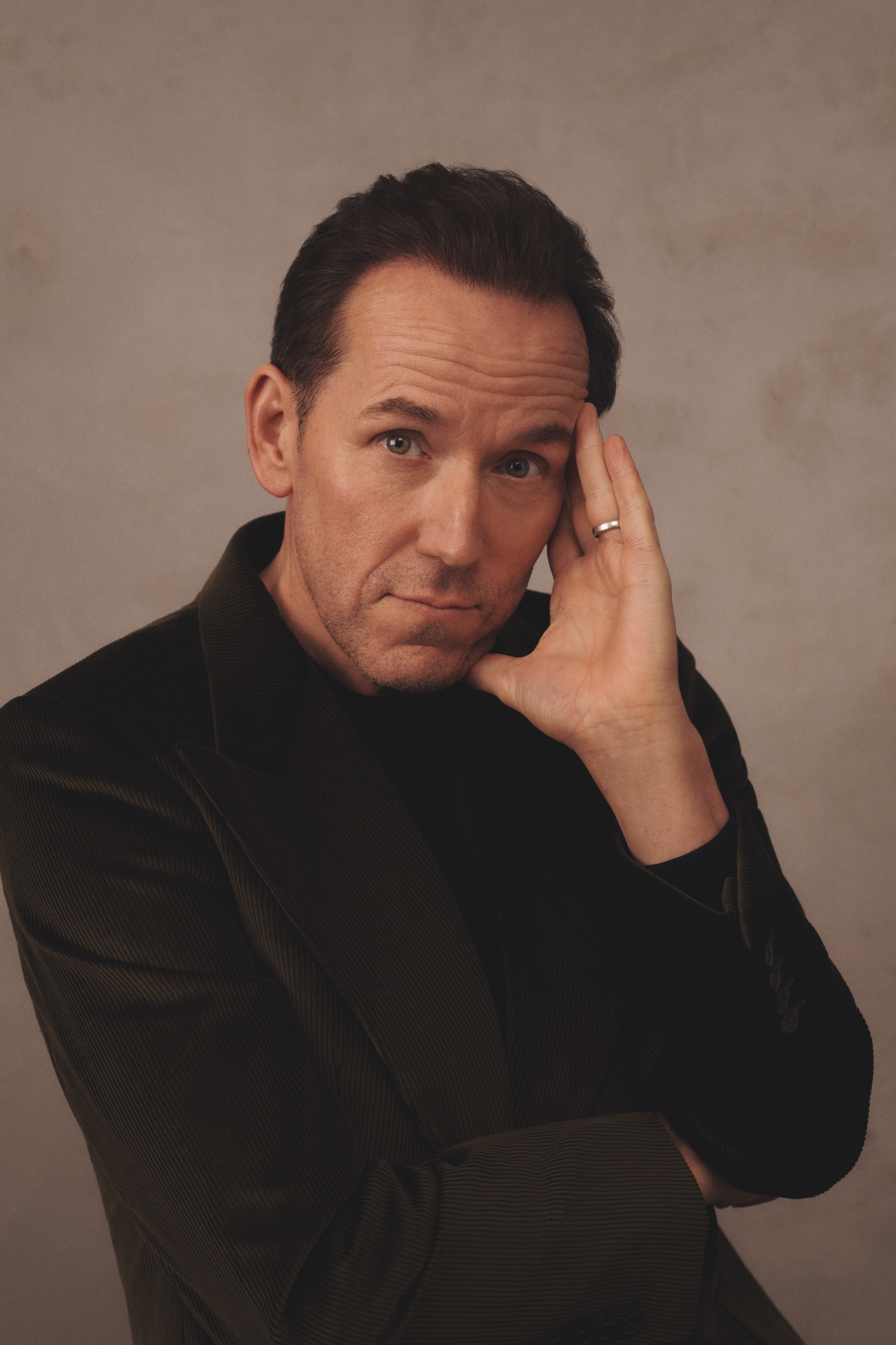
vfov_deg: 32.9
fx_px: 2277
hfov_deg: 22.3
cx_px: 450
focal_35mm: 61
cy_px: 714
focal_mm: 50
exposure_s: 1/160
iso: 200
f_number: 5.6
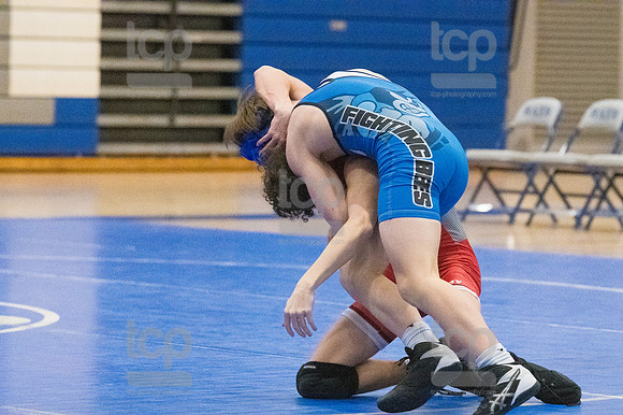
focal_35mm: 202
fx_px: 3494
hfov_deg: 10.2
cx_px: 312
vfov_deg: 6.8
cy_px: 208
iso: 10000
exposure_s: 1/1600
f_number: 4.5
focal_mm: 135
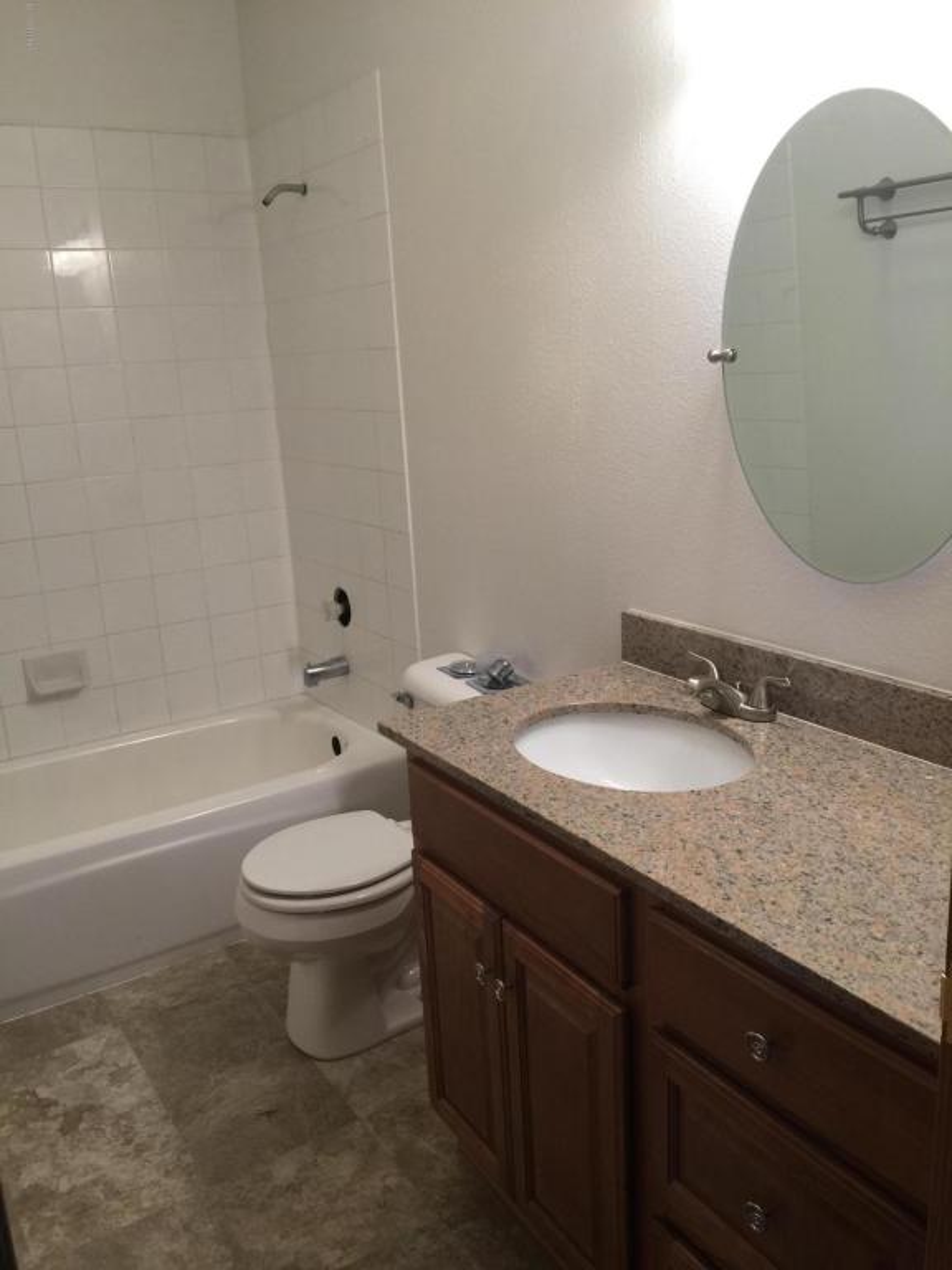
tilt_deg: -14.0
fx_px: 1063
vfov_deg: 61.7
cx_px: 476
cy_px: 635
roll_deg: +3.0
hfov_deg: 48.2
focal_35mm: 29
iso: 32
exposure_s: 1/15
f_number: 2.2
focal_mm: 4.15
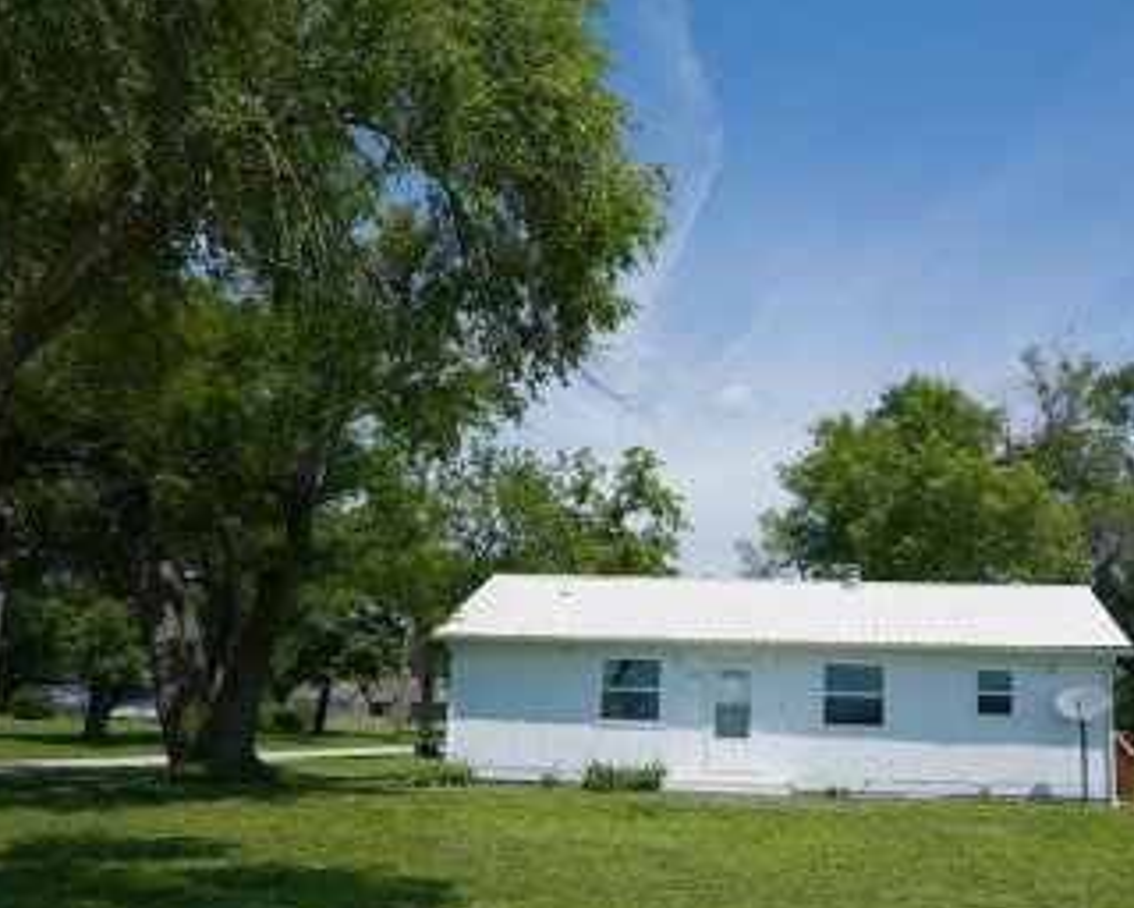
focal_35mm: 36
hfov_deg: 49.4
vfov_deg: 41.0
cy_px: 541
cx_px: 751
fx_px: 1208
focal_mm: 24
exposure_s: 1/250
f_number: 6.3
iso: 100
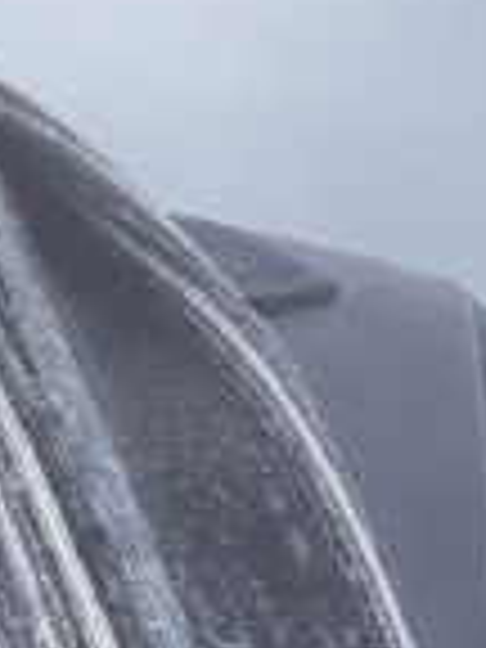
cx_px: -459
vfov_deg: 15.6
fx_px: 2340
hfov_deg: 10.9
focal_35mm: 125
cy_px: 94
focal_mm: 2.71
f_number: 2.2
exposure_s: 1/210
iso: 25
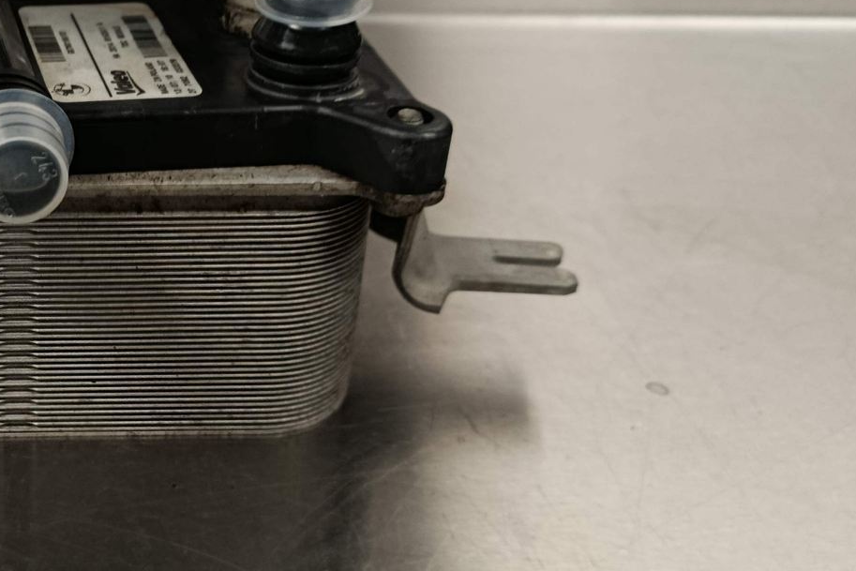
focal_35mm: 56
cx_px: 38
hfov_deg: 33.2
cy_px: 211
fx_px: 1332
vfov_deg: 24.1
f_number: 1.7
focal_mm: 5.24
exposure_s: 1/50
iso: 758
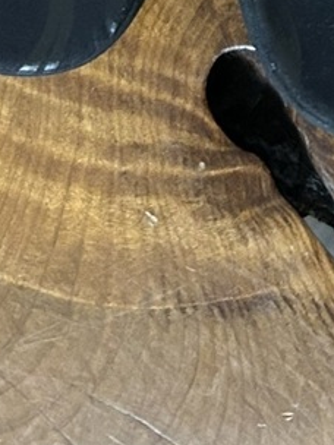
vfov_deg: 14.8
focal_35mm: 114
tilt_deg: -74.2
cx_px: 253
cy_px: -390
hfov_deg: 12.9
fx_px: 1467
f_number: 1.5
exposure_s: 1/40
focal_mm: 5.7
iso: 640
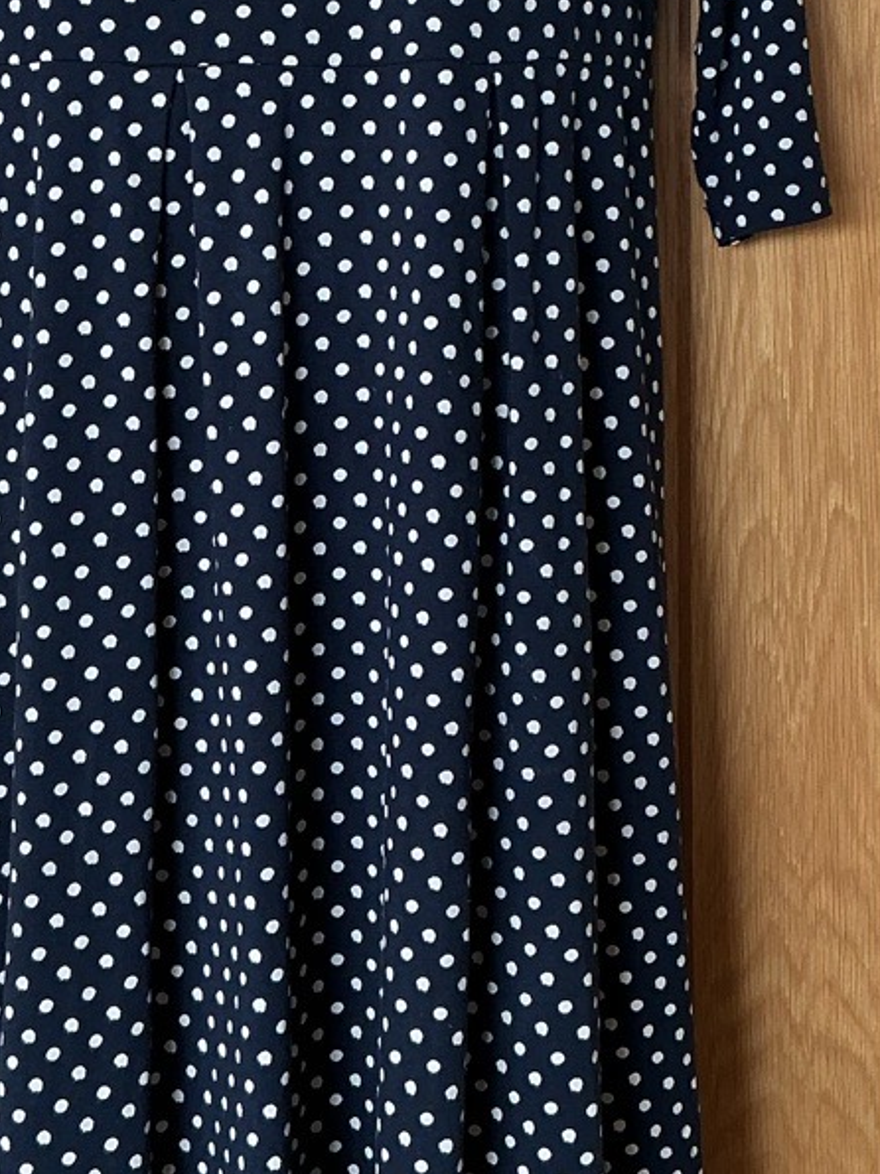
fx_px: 2645
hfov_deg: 18.9
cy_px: 353
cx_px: 404
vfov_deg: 24.8
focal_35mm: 78
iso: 40
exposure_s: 1/60
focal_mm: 3
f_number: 1.8
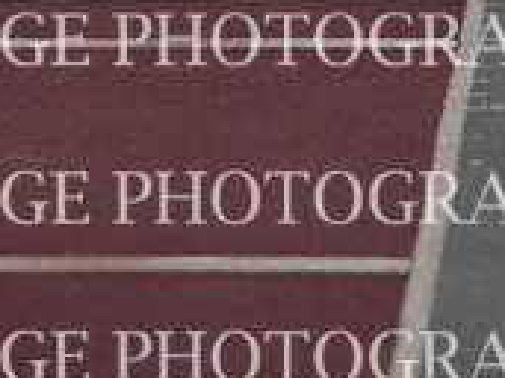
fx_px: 8601
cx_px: 93
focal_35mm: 590
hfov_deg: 3.4
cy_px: -357
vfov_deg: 2.5
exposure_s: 1/2500
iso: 800
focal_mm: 181
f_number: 4
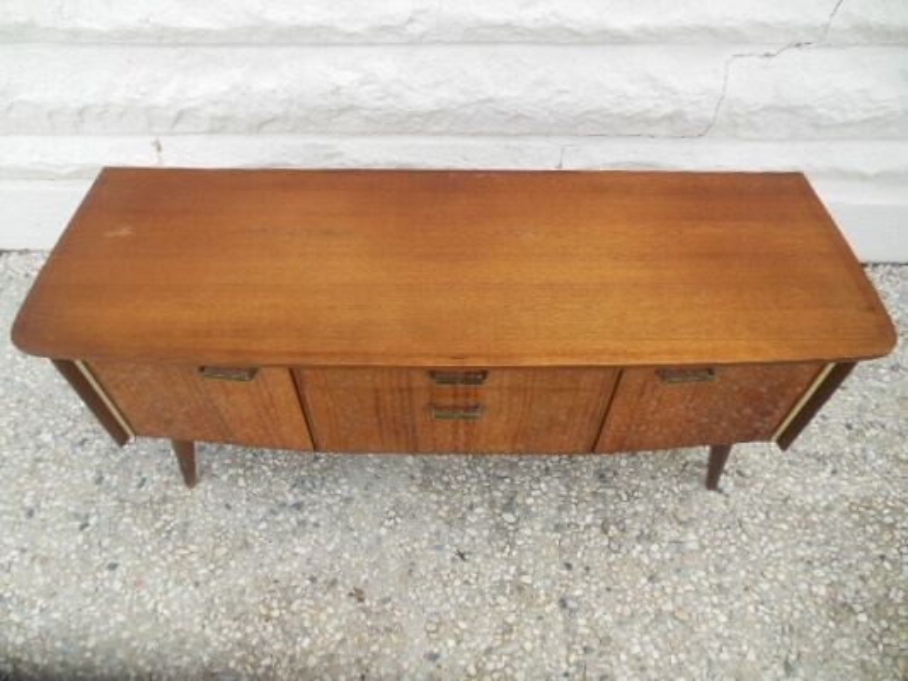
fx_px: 656
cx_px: 454
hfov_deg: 69.4
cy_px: 340
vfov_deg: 54.9
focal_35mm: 25
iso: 125
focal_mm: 4.5
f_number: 3.2
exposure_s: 1/400
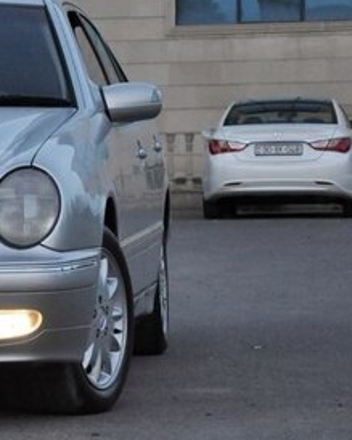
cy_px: 175
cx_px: -149
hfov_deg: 6.5
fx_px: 3088
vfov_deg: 8.2
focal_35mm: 237
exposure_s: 1/250
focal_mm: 70
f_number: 5.3
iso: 1250
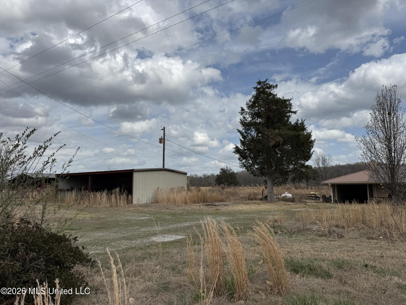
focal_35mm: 24
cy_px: 152
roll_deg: +0.8
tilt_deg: +7.6
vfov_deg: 56.8
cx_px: 203
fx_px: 281
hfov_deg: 71.6
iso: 80
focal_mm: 6.76
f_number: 1.78
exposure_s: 1/9091
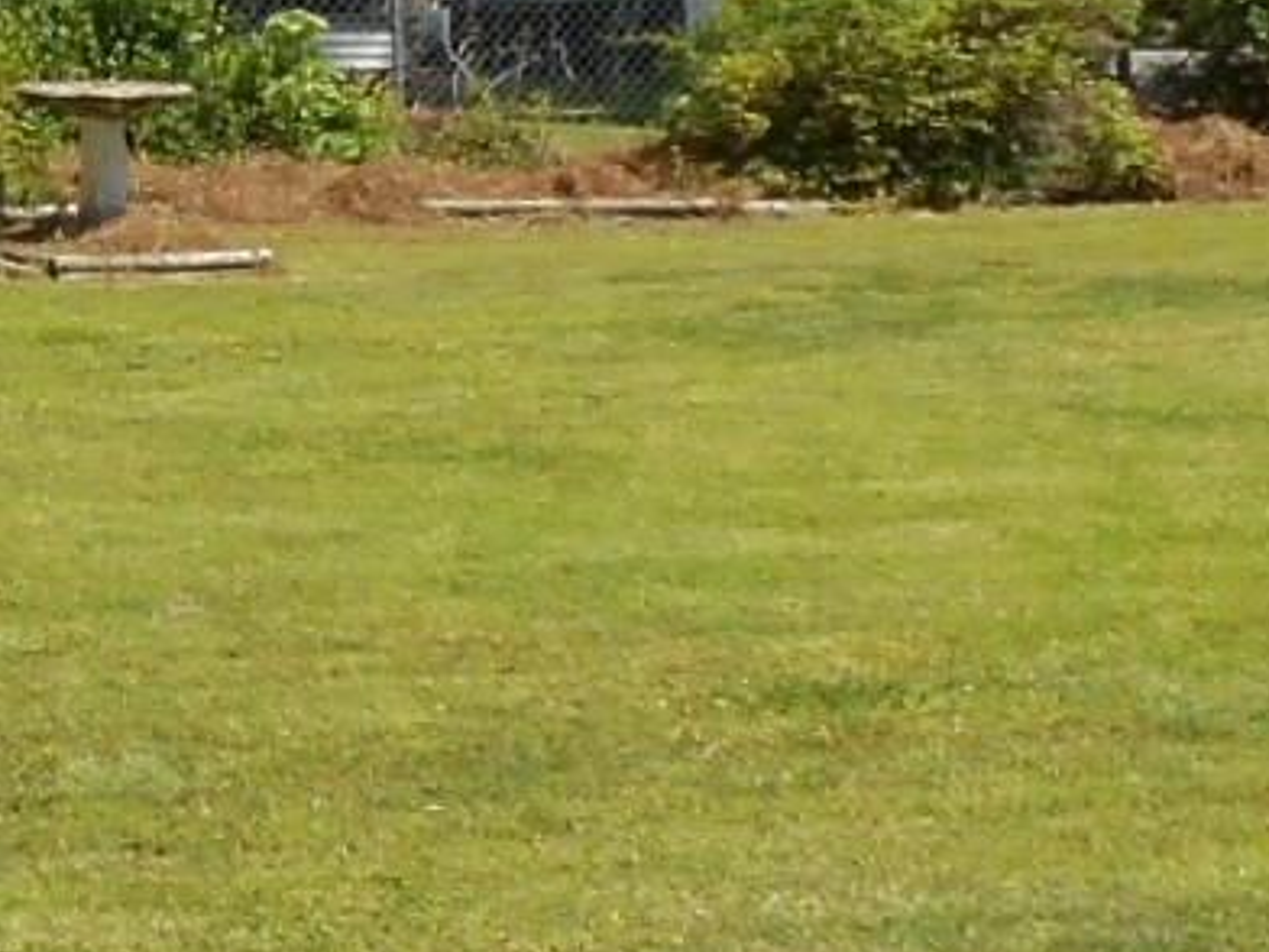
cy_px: -236
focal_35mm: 145
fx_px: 5316
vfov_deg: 10.1
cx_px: -1143
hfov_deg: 12.3
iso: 80
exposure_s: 1/500
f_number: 3.7
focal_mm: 4.5
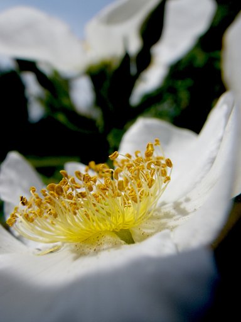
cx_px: 120
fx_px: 316
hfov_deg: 41.8
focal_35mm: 34
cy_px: 161
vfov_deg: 54.0
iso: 80
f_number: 4.6
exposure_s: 1/800
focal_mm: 6.1
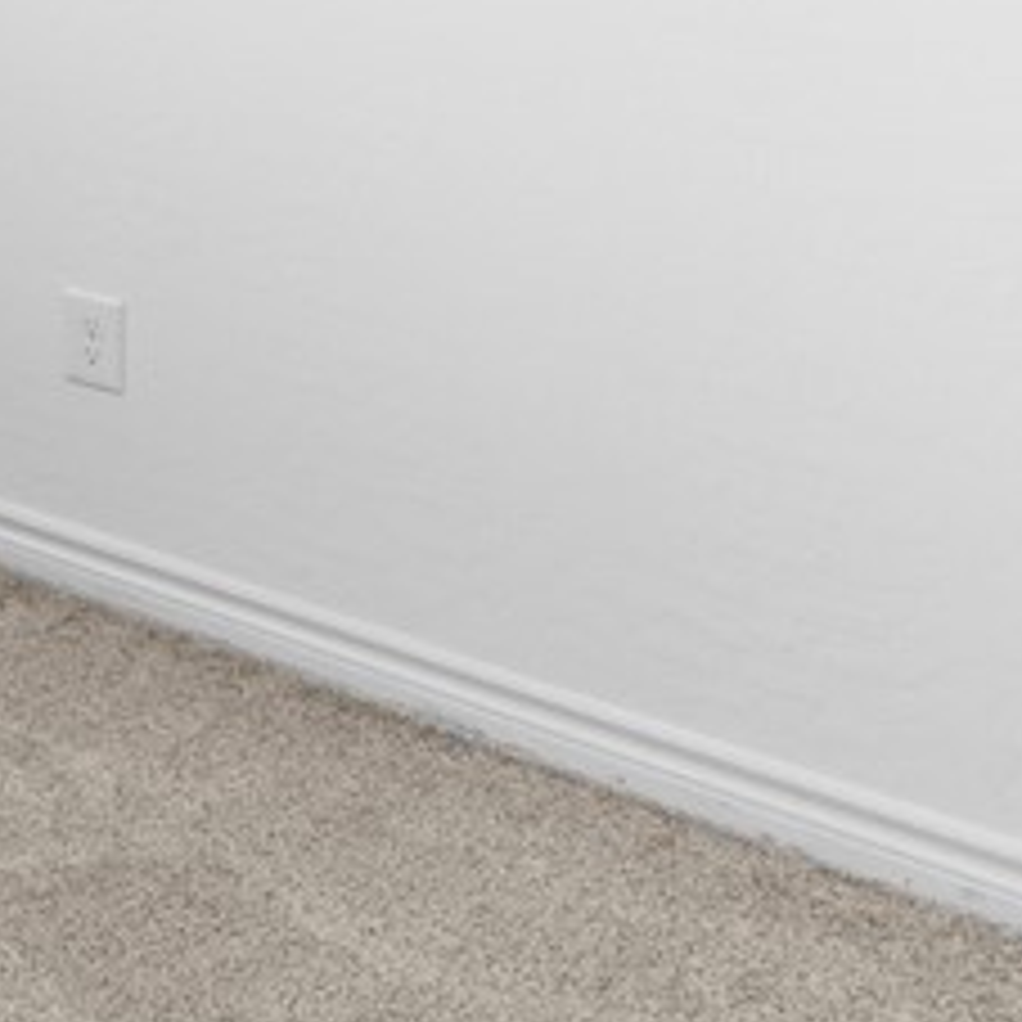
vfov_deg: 22.4
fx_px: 2305
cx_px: -1288
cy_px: -311
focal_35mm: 69
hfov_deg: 15.9
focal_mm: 17
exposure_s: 1/15
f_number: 8
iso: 400
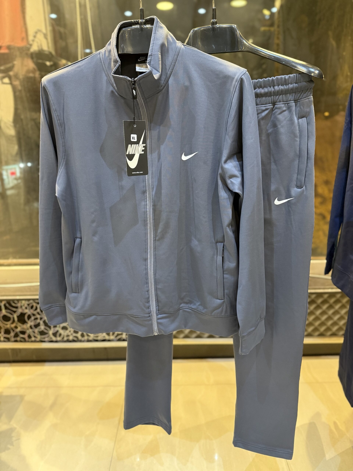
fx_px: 326
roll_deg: +1.3
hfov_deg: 56.8
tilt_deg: -15.9
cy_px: 236
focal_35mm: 24
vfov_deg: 71.6
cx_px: 176
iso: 400
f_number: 1.78
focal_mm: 6.76
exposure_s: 1/50
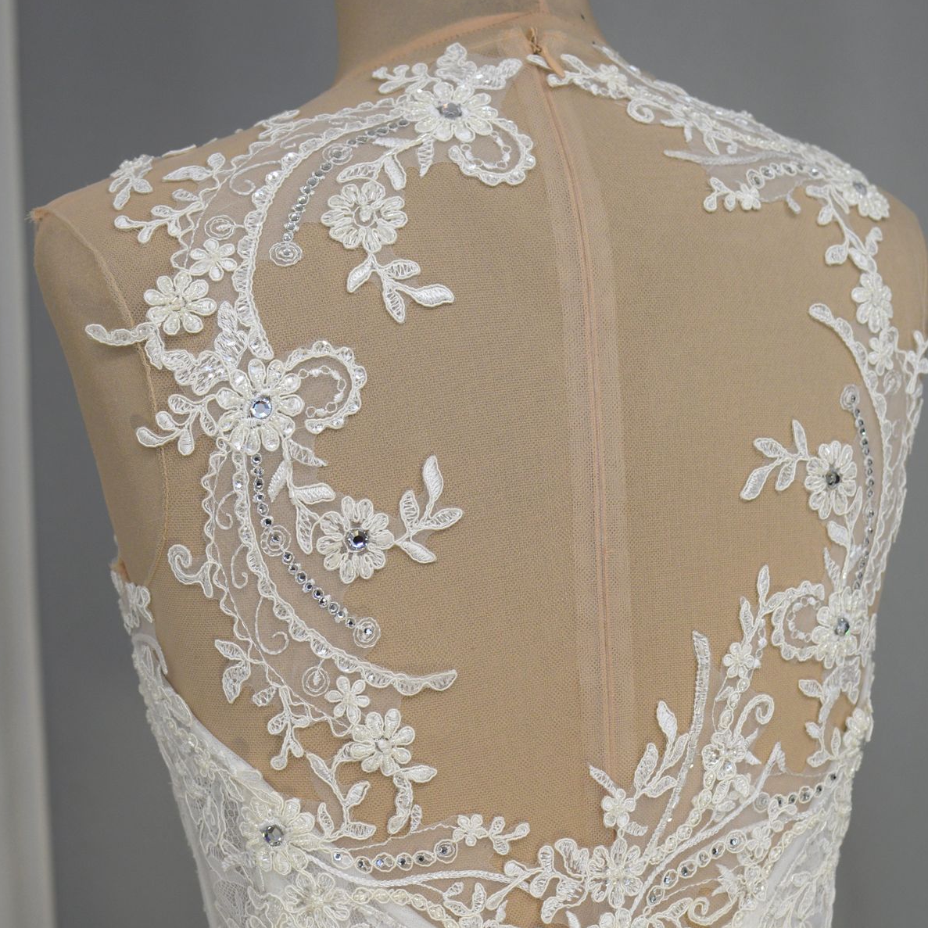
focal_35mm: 68
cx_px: 462
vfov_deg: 25.3
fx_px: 2052
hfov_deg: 25.5
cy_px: 632
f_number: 4.5
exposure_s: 1/80
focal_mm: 35
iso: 400
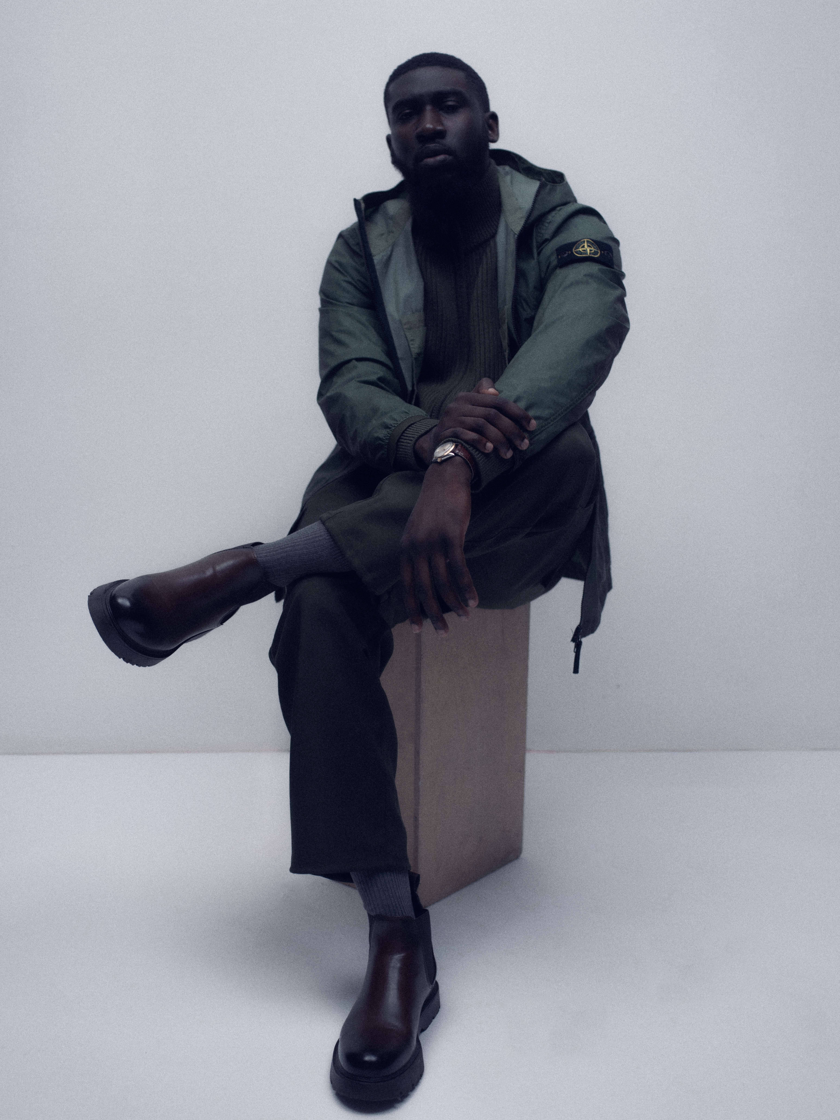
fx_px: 1391
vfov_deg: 43.9
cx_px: 420
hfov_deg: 33.6
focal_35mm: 43
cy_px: 560
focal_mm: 55
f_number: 4
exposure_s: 1/60
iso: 100
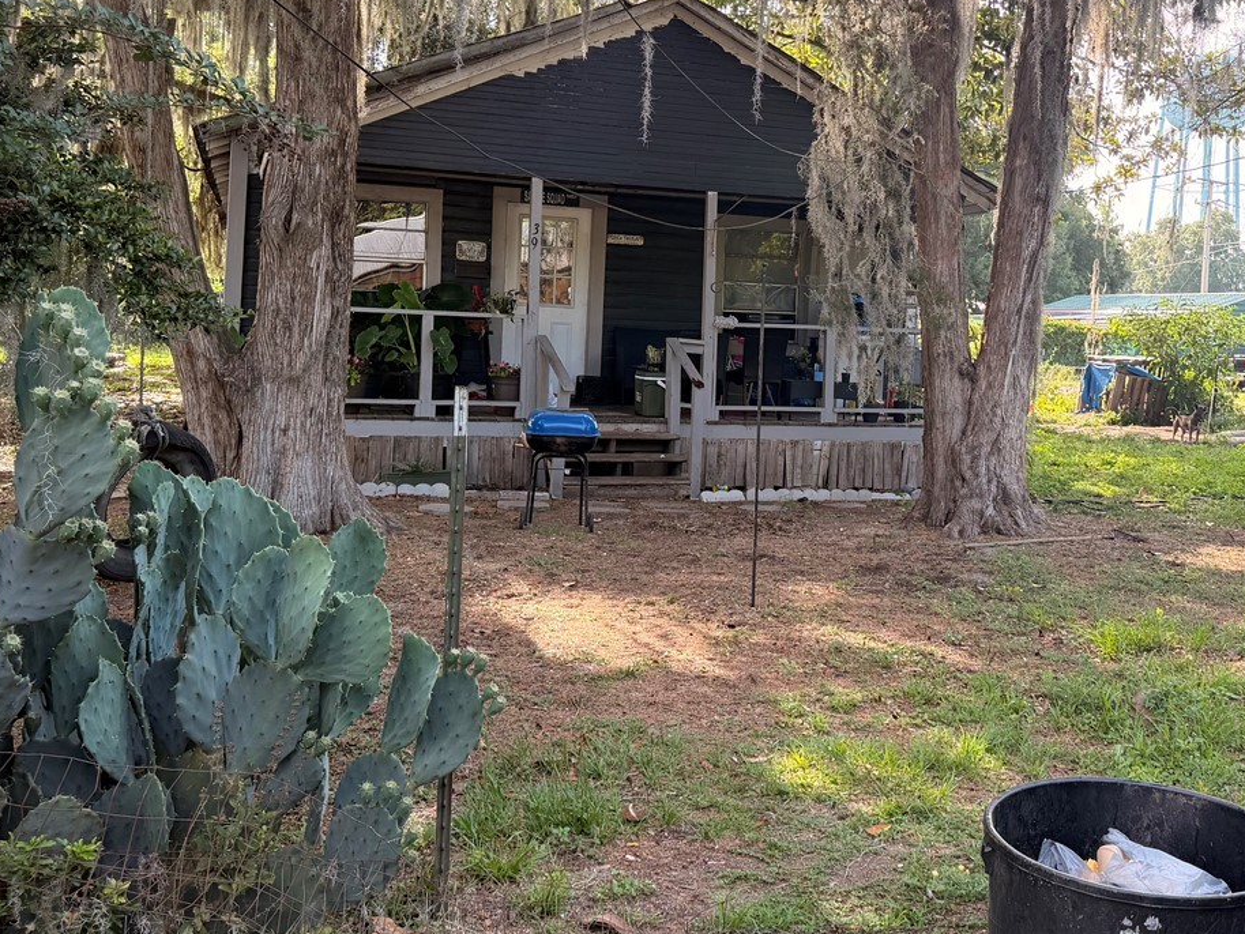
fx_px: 1511
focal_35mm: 42
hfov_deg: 44.1
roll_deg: -1.4
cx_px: 842
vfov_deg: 34.2
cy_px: 362
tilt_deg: -1.0
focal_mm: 6.76
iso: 100
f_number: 1.78
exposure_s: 1/383
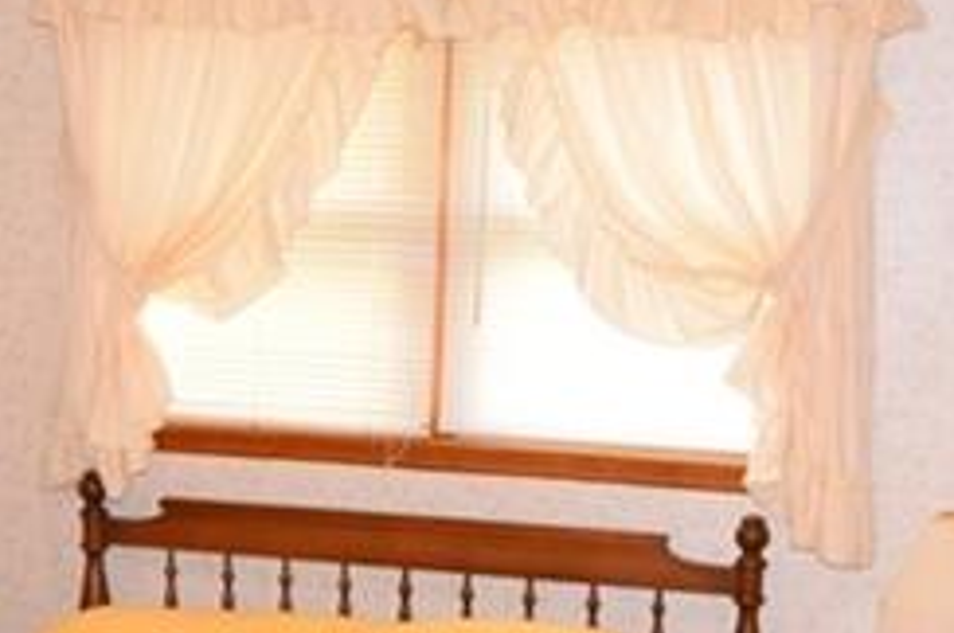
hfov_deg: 31.9
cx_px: 434
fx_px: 1667
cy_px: 531
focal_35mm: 63
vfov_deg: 21.2
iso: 560
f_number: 4.5
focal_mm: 10
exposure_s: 1/80
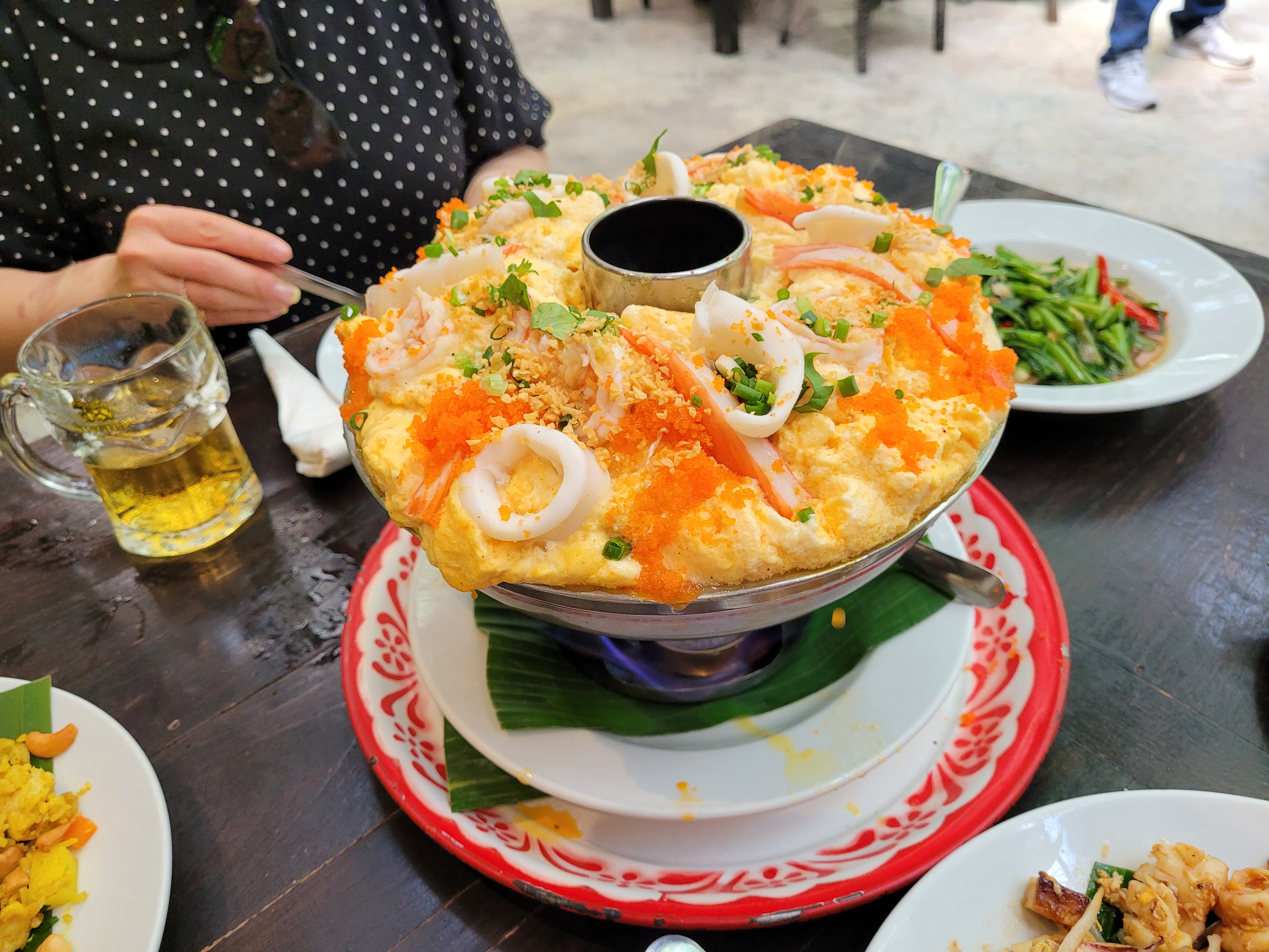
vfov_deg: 53.1
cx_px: 634
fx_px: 953
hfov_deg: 67.3
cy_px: 476
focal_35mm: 26
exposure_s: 1/120
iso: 200
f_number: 1.8
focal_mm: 5.4
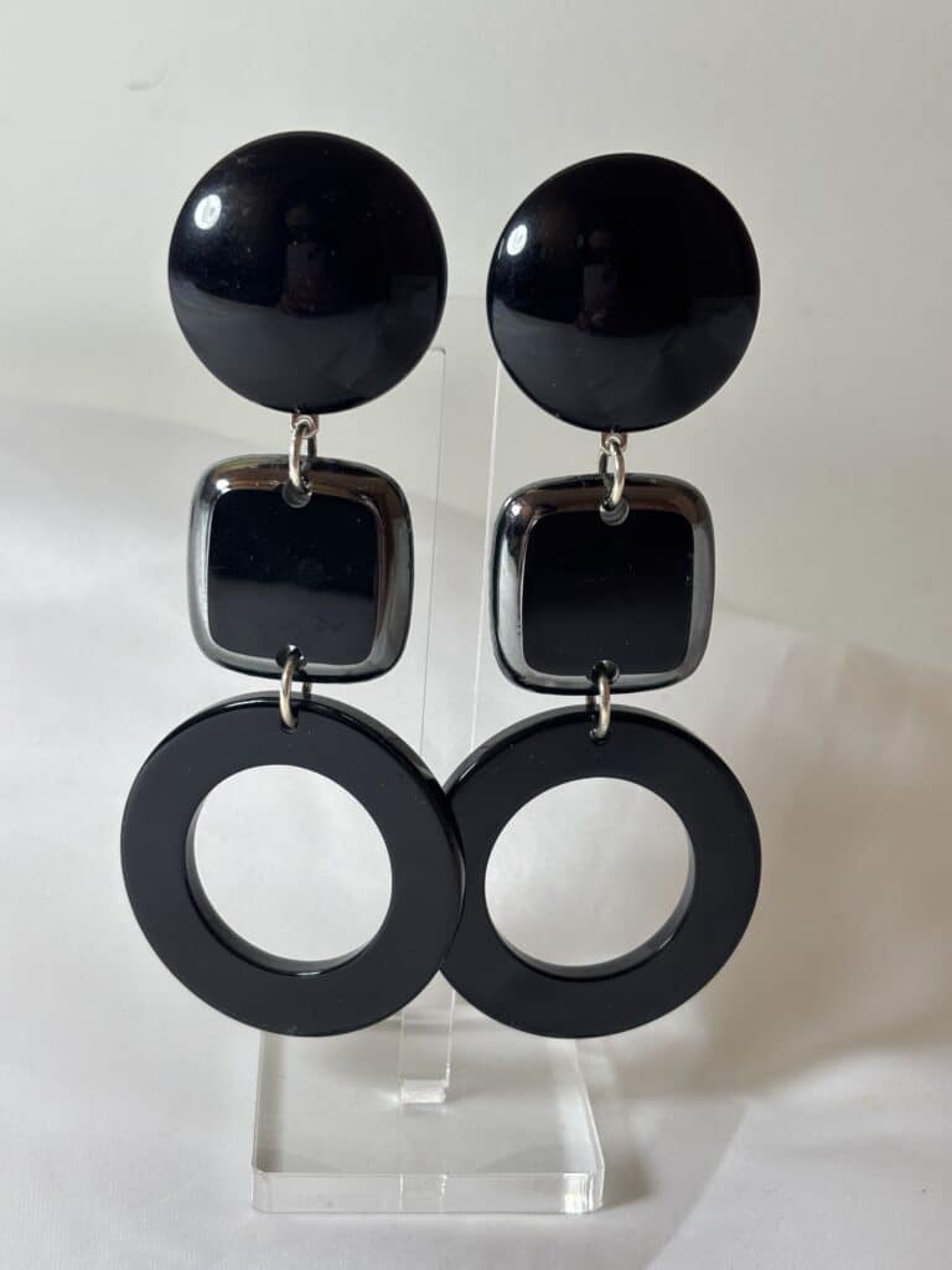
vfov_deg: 36.8
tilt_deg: -17.8
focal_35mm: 52
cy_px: 635
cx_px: 476
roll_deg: -3.4
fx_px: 1907
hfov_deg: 28.0
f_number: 1.6
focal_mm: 5.96
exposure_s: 1/100
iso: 25
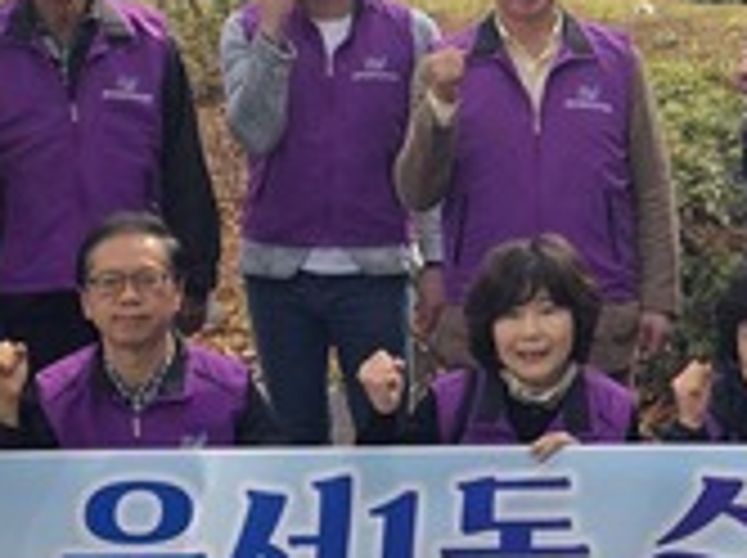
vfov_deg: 15.2
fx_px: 2090
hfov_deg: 19.4
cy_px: 187
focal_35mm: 97
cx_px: 814
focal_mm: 6.3
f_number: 1.7
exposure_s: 1/7944
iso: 80
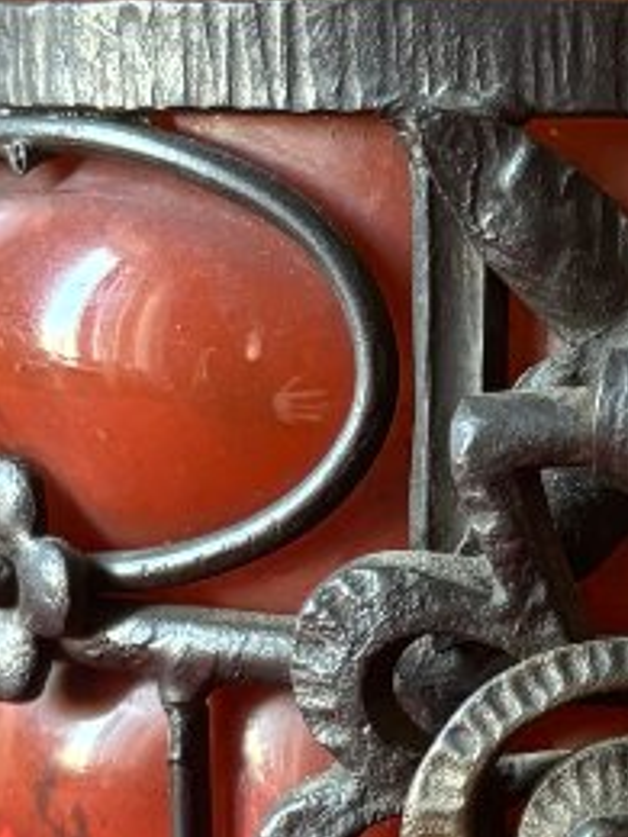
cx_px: 773
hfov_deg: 12.1
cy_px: 634
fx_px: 2903
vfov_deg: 16.3
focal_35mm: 120
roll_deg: -1.8
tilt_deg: -9.6
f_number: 1.6
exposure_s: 1/60
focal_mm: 5.96
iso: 400
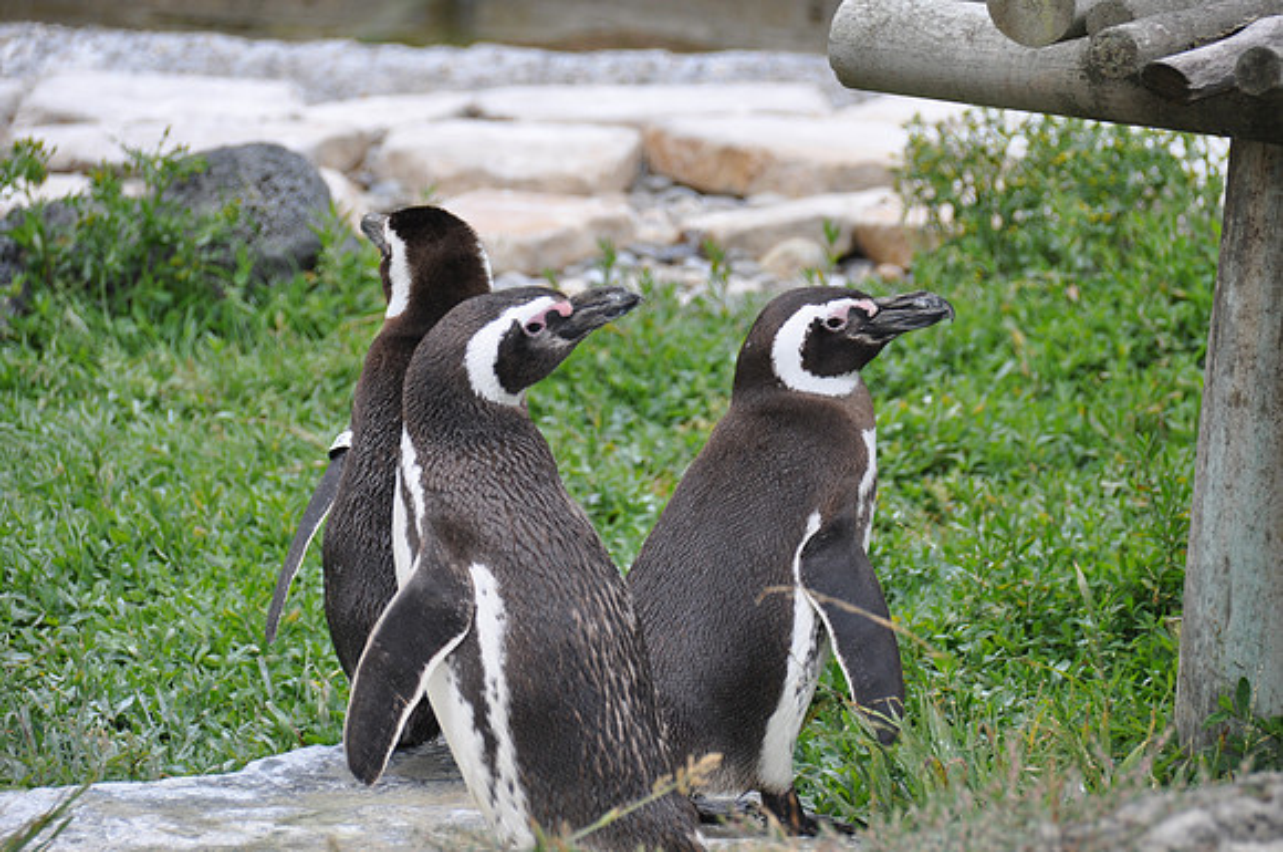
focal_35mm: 285
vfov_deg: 4.8
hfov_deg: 7.2
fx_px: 10143
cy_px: 426
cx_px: 642
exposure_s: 1/640
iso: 320
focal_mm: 190
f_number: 5.6
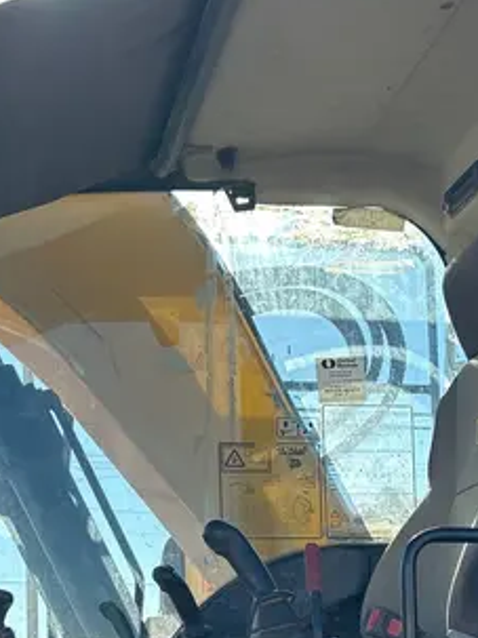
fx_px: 1161
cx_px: 227
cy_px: 612
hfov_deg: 23.3
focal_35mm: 63
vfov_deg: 29.1
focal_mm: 5.7
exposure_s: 1/1252
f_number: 1.5
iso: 50
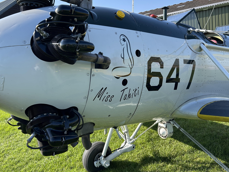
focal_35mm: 30
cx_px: 107
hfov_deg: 59.9
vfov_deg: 46.8
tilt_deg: -6.6
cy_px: 80
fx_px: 198
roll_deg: +6.8
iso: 50
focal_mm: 5.7
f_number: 1.5
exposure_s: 1/1252
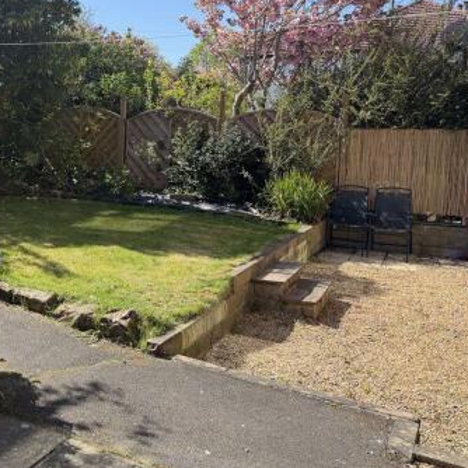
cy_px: 181
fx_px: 566
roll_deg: -0.5
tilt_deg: -3.3
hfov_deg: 42.5
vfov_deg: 44.6
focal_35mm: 37
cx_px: 81
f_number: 1.78
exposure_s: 1/2299
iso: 100
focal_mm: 6.76
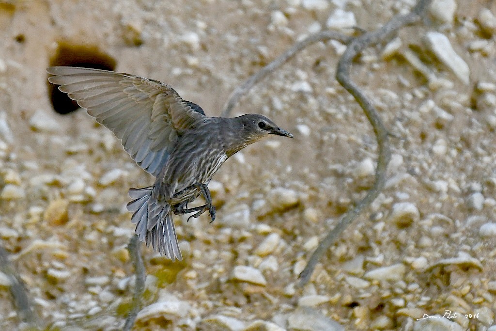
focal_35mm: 405
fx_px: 5580
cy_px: 166
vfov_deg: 3.4
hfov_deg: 5.1
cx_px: 248
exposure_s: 1/2500
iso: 500
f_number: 2.8
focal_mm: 270
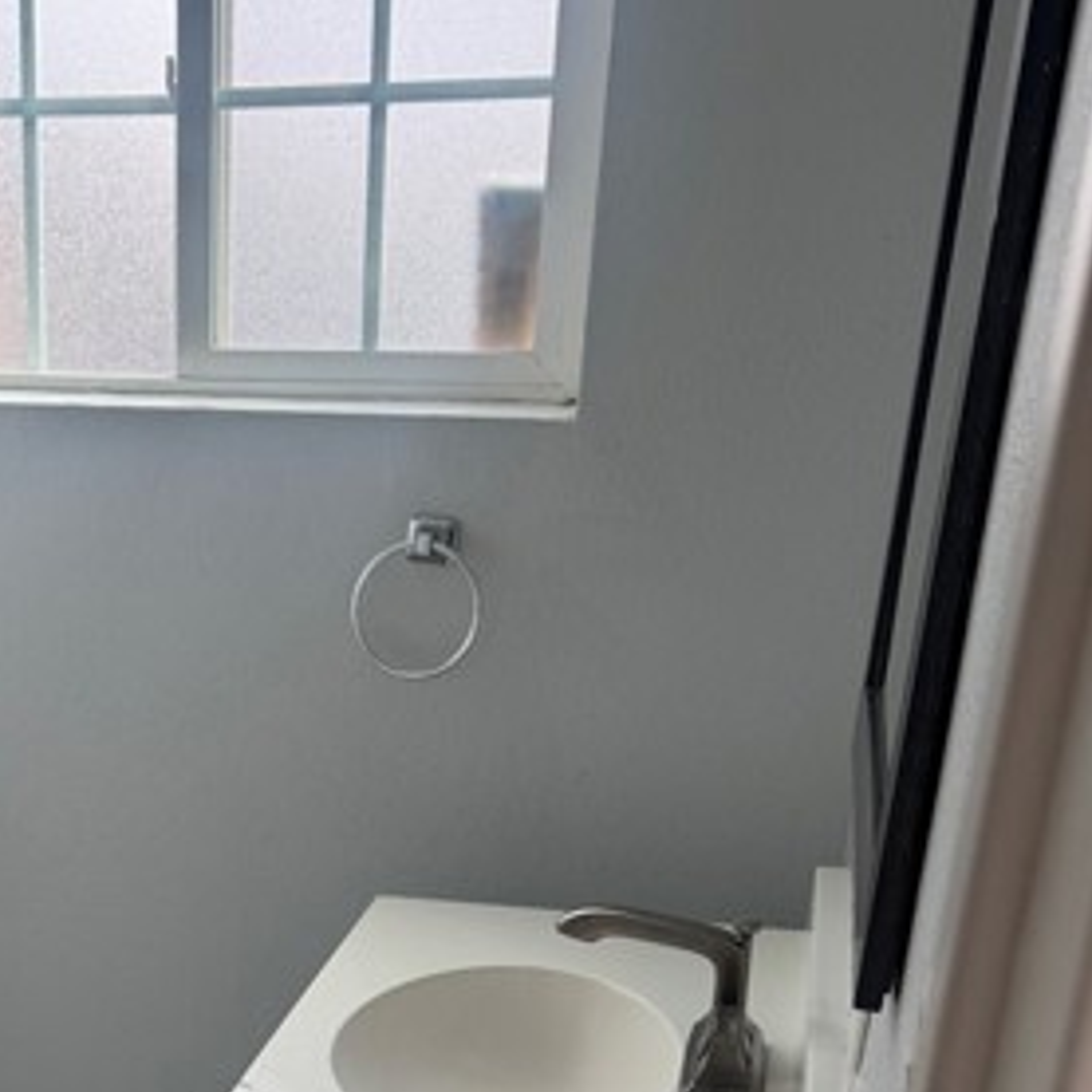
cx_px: 217
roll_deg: +0.0
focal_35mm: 49
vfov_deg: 32.3
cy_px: 1060
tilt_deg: -23.4
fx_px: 1749
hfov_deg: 33.7
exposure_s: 1/235
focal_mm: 6.76
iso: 80
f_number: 1.78
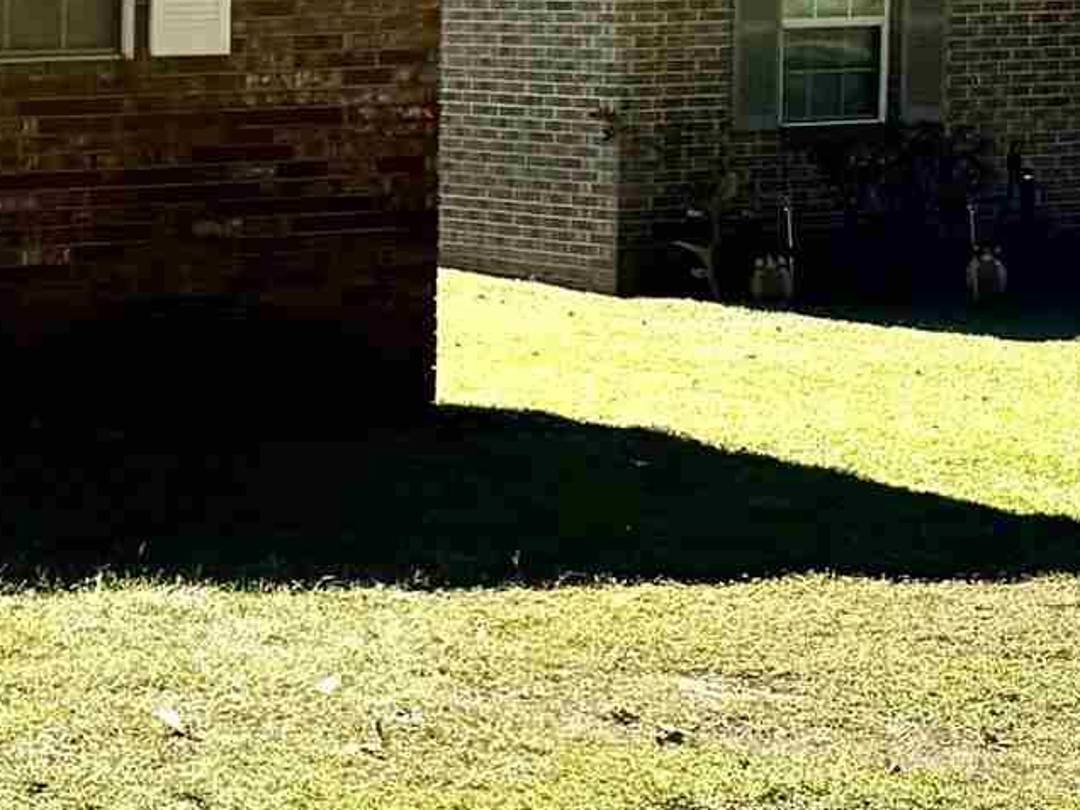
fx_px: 3619
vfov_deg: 12.7
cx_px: -1425
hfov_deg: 13.2
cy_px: 211
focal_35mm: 116
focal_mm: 6.76
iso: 80
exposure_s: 1/4167
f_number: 1.78
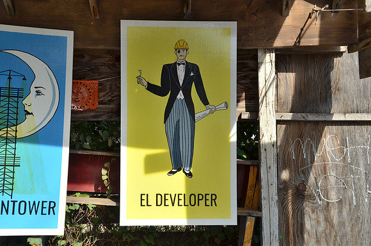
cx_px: 186
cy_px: 123
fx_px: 540
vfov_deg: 25.6
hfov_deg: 37.9
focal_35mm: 52
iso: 160
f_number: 9
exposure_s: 1/250
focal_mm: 35
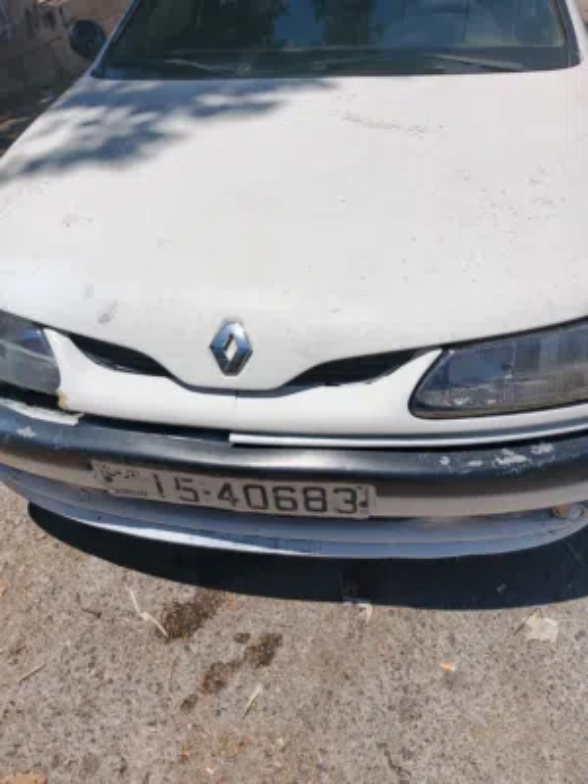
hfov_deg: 51.4
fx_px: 612
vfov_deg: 65.3
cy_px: 392
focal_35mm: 27
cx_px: 294
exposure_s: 1/842
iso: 51
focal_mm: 4.11
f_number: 1.6
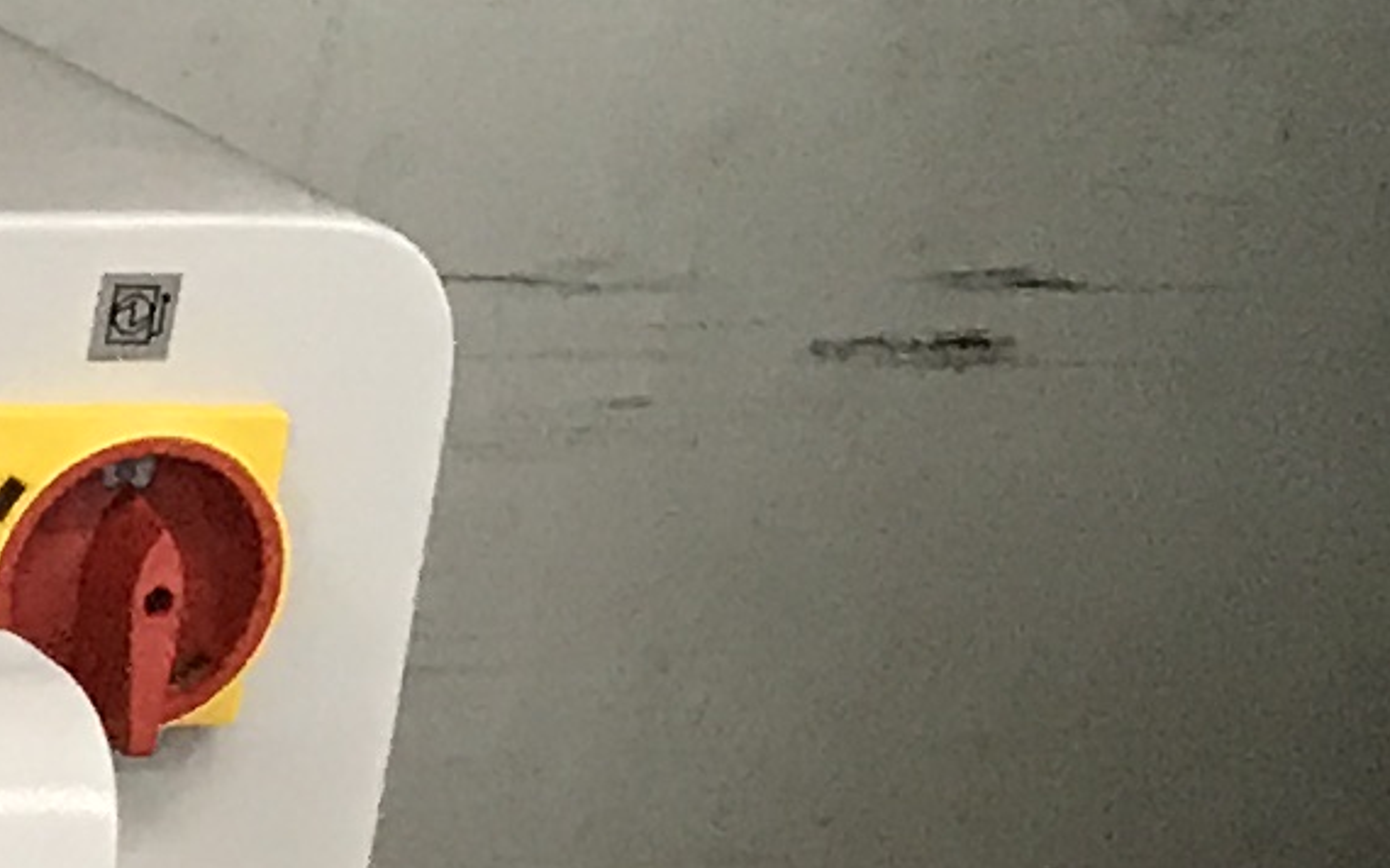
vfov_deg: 5.7
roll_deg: +0.2
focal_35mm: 210
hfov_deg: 8.5
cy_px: 2848
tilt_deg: -29.3
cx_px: -2629
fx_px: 7954
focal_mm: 3.99
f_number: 1.8
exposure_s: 1/33
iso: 40
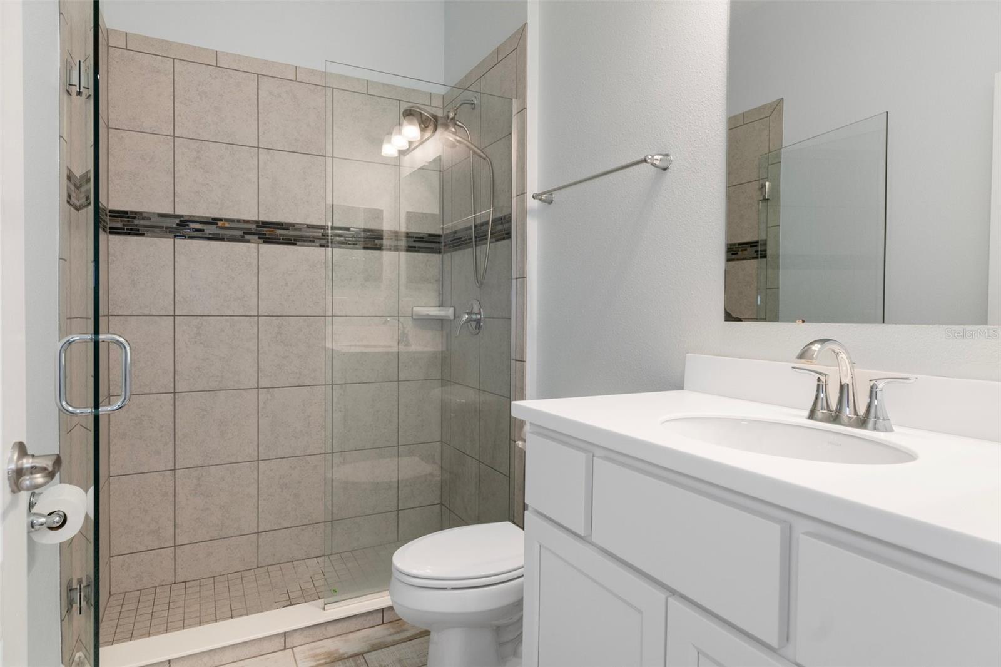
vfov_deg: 63.2
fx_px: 542
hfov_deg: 85.4
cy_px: 334
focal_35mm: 20
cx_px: 500
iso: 320
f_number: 8
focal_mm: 13
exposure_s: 1/4
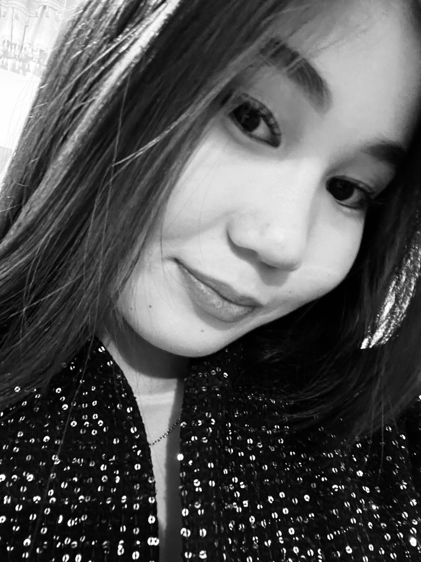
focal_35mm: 30
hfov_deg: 46.8
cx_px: 210
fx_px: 486
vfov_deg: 60.0
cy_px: 281
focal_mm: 2.71
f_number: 2.2
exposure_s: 1/25
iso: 500
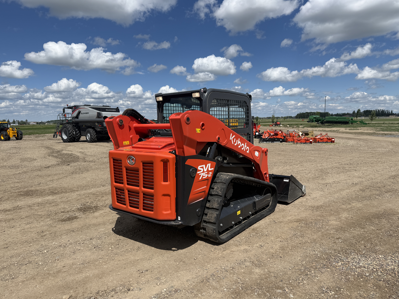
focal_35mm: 24
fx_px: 277
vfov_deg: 56.8
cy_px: 150
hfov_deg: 71.6
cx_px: 200
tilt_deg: -6.4
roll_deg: +0.6
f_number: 1.78
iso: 80
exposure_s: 1/4975
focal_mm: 6.76
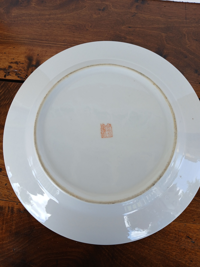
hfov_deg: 53.1
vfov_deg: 67.3
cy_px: 134
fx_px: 200
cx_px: 100
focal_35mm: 26
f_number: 1.8
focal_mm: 3.98
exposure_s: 1/100
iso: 40
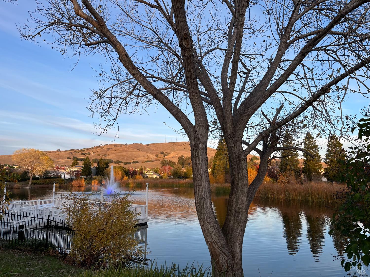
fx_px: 278
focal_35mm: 26
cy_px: 138
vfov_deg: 53.1
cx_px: 185
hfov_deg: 67.3
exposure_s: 1/661
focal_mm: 5.1
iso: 50
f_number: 1.6
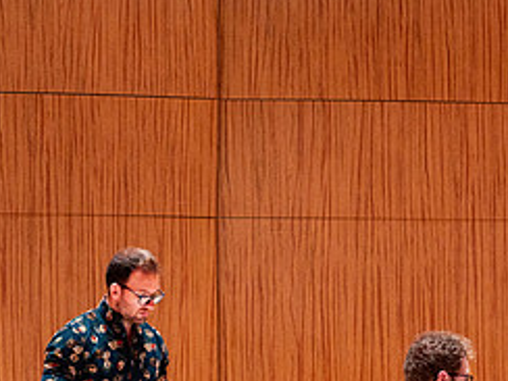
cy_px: 369
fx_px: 4696
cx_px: 148
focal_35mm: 320
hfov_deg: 6.2
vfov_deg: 4.6
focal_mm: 140
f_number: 4
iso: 1250
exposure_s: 1/160
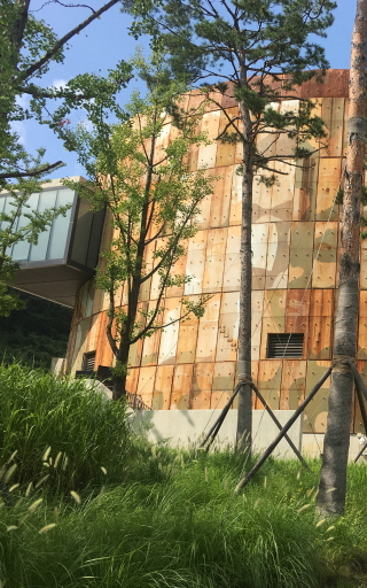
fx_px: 672
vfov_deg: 47.2
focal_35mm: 42
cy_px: 290
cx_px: 376
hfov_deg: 28.5
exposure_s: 1/1326
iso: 25
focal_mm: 4.15
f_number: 2.2
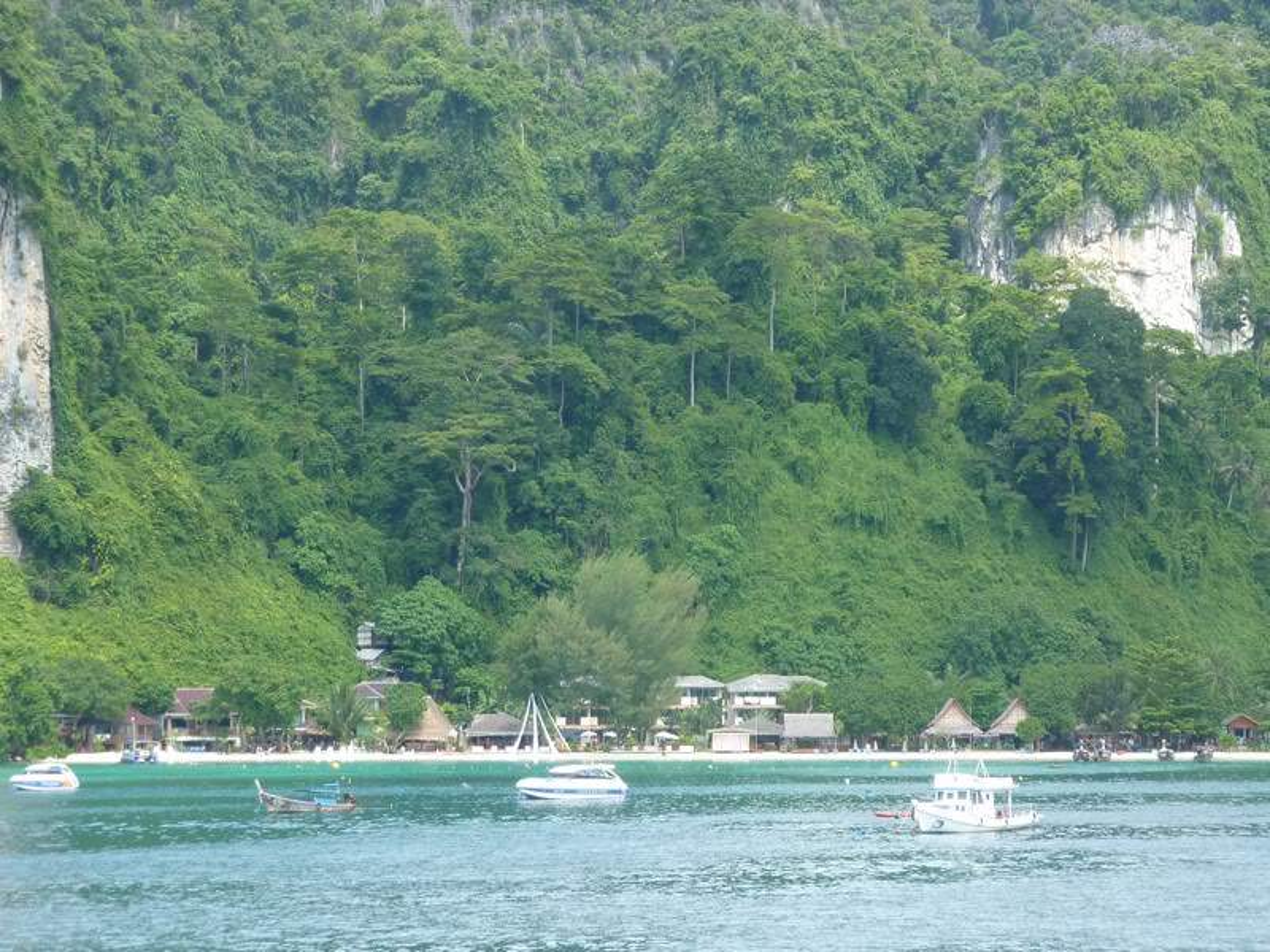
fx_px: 5246
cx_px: 635
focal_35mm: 143
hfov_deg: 13.8
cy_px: 476
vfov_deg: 10.4
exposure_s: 1/160
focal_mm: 19.5
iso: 80
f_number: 4.4
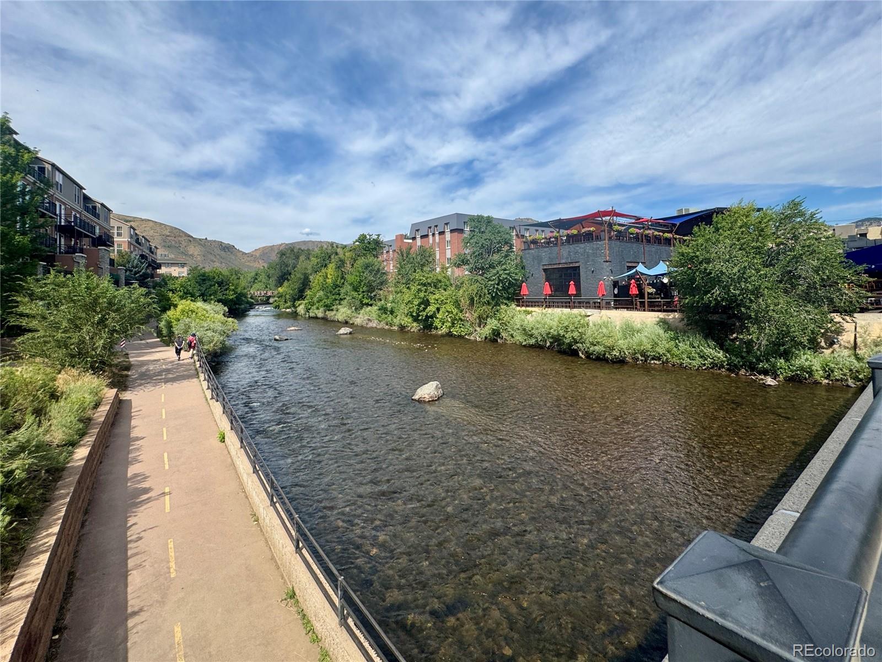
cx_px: 441
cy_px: 331
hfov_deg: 102.1
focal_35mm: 14
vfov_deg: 85.7
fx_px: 357
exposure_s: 1/1976
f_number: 2.2
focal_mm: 2.22
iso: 40
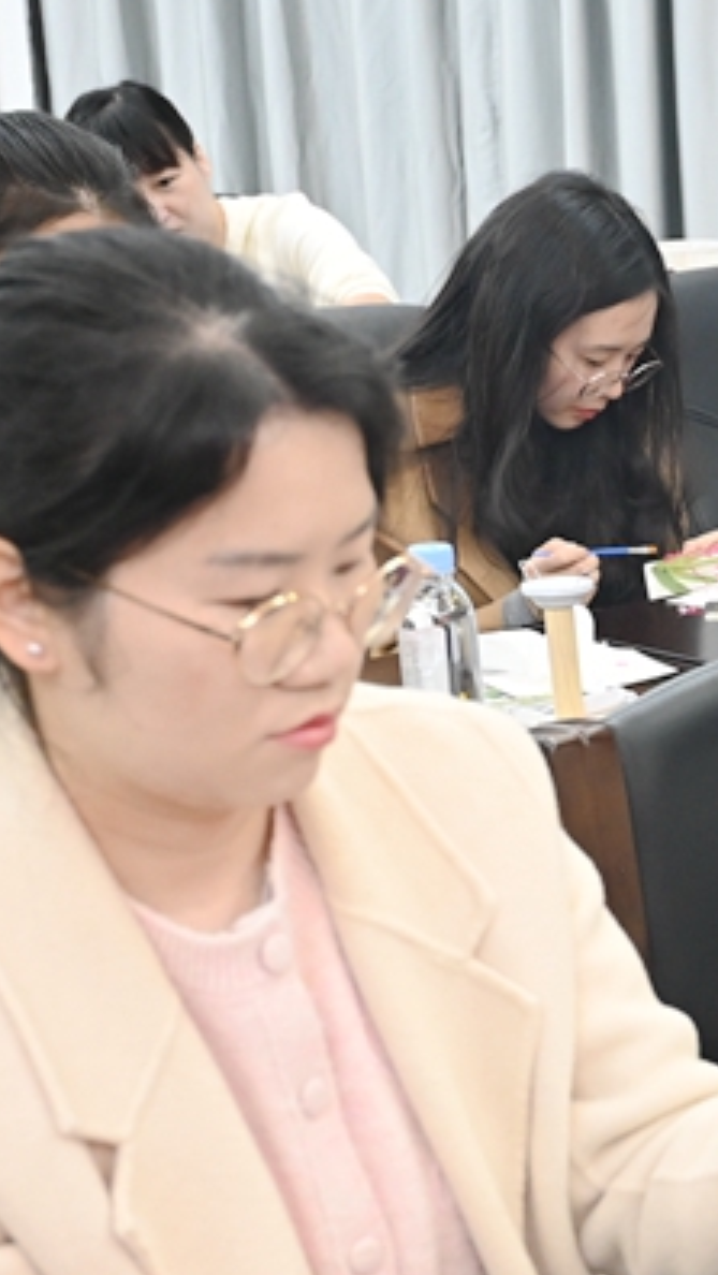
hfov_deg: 12.4
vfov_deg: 23.4
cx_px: 1249
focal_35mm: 90
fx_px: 3044
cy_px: 968
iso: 3200
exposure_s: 1/40
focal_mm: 34
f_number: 5
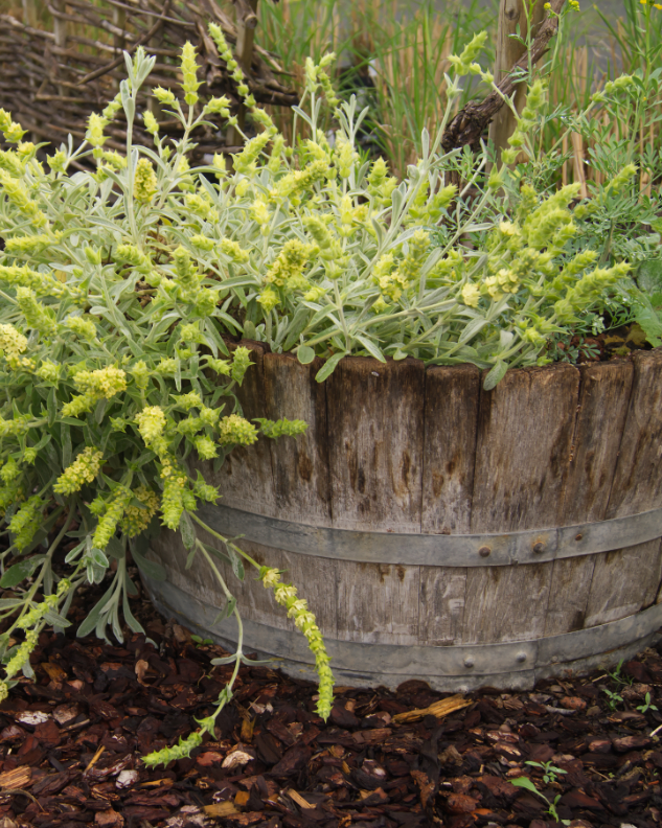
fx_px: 1568
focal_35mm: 64
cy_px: 416
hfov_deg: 23.5
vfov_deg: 29.6
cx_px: 145
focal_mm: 30
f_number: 5
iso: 100
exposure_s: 1/100
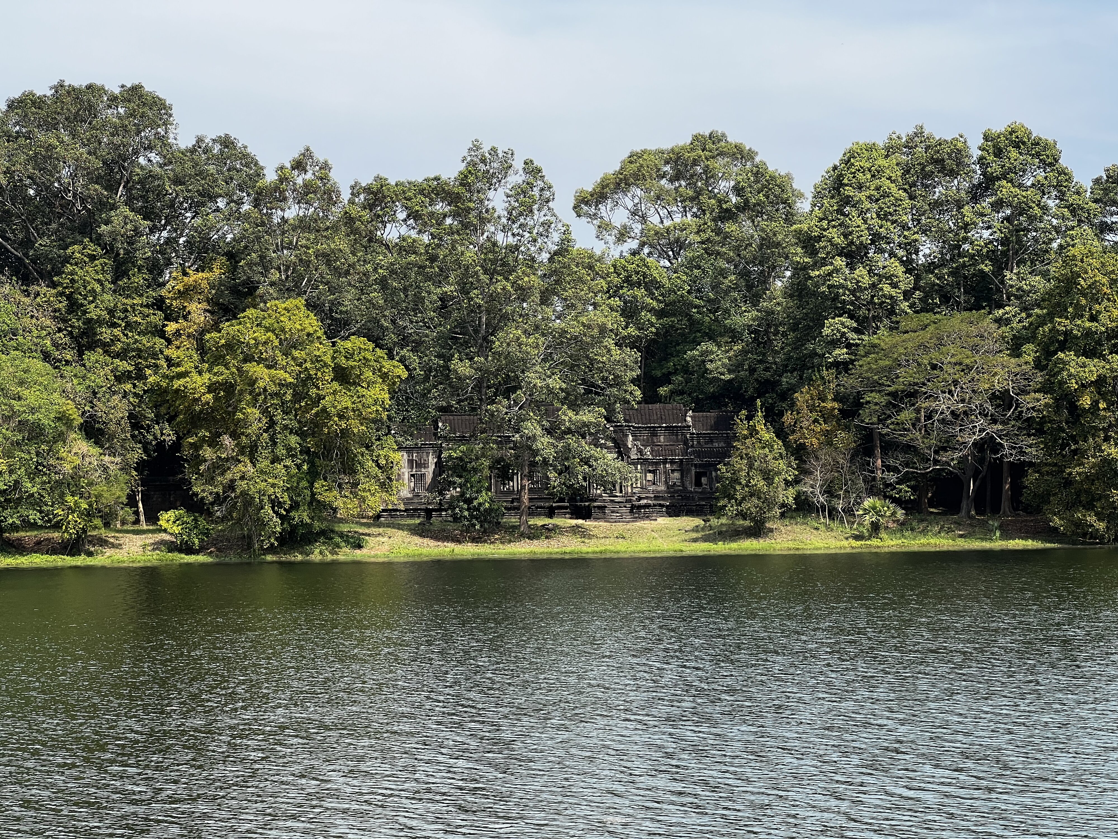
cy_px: 420
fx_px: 2487
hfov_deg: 25.3
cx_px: 559
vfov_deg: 19.1
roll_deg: +1.4
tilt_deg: +2.1
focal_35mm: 77
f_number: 2.8
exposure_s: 1/467
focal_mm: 9
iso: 32
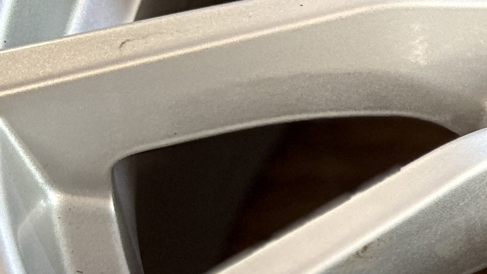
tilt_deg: -54.8
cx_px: 751
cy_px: 144
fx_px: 1523
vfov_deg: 10.3
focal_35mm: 118
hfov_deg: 16.4
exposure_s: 1/60
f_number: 1.6
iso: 160
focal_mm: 5.96
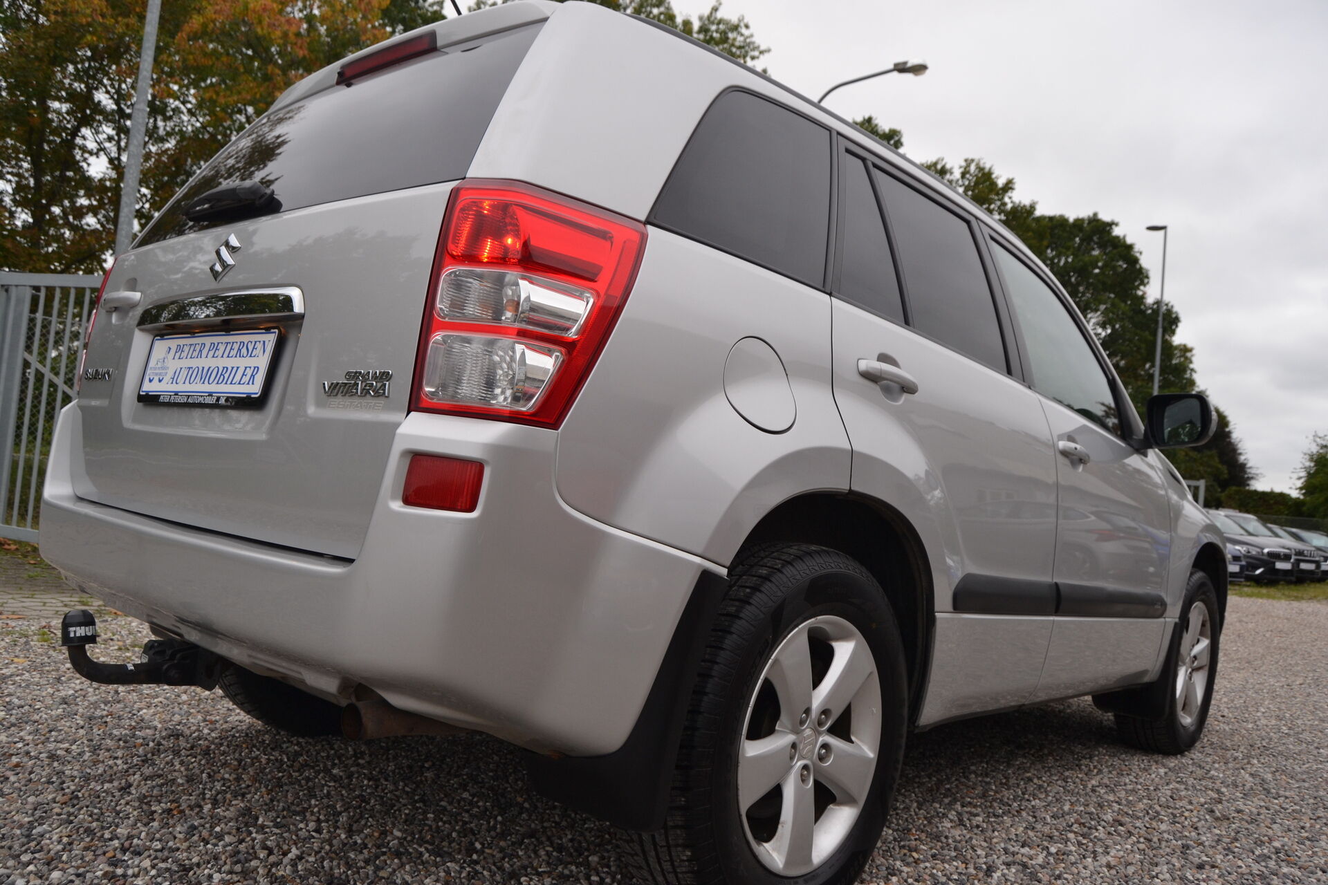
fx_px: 996
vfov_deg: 47.9
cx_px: 664
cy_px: 442
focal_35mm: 27
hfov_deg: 67.4
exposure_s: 1/125
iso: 250
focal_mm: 18
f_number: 5.6
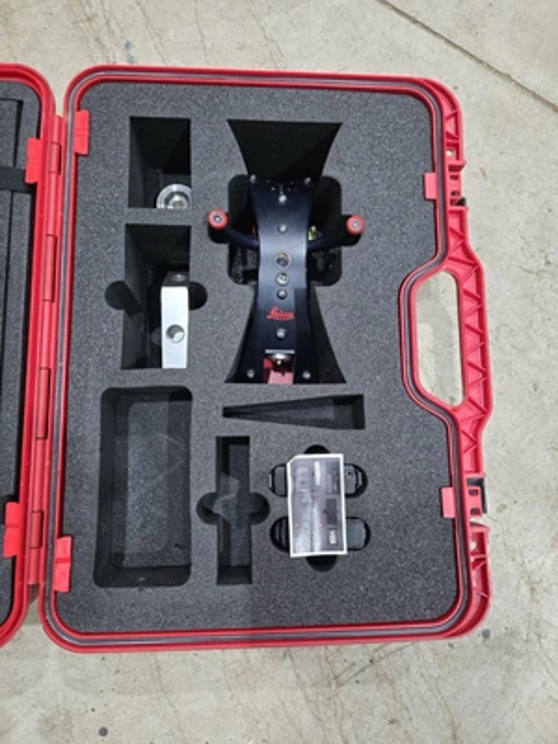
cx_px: 279
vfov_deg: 73.9
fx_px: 494
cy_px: 372
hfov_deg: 58.9
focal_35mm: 23
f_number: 1.7
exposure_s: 1/120
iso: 800
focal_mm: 6.3
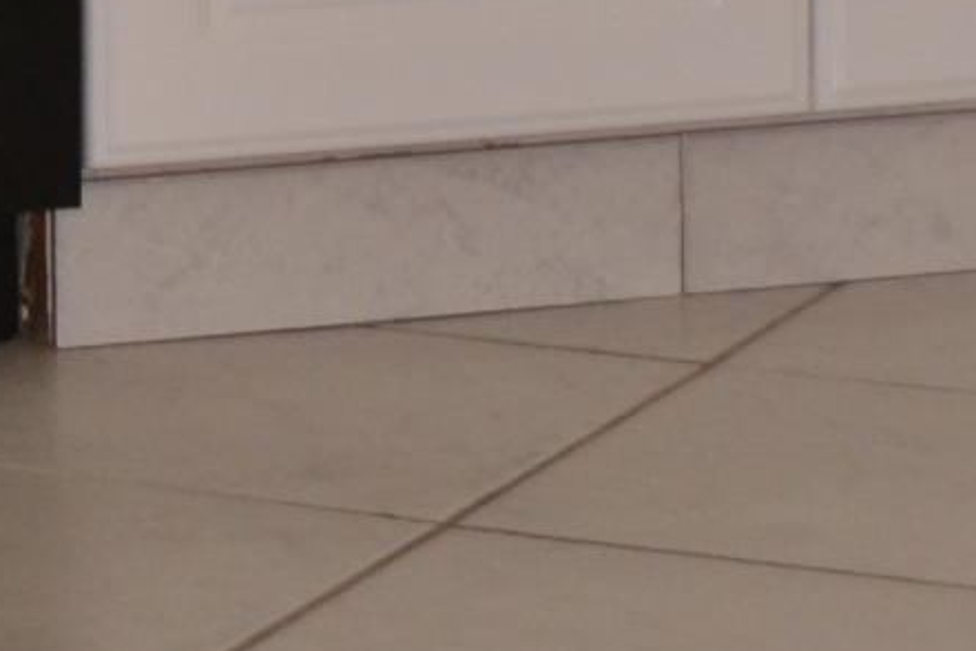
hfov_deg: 7.1
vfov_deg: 4.6
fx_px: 7753
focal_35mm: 286
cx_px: -199
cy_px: -1249
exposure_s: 1/125
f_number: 4.5
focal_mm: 28
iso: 400
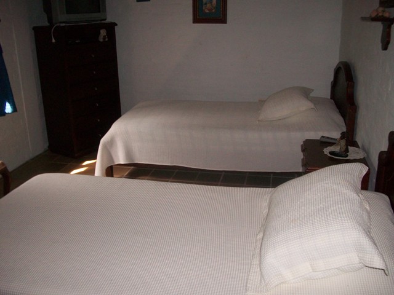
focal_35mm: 32
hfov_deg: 56.8
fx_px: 364
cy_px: 148
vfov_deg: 44.2
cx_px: 197
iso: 160
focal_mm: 5.7
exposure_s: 1/60
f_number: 2.9
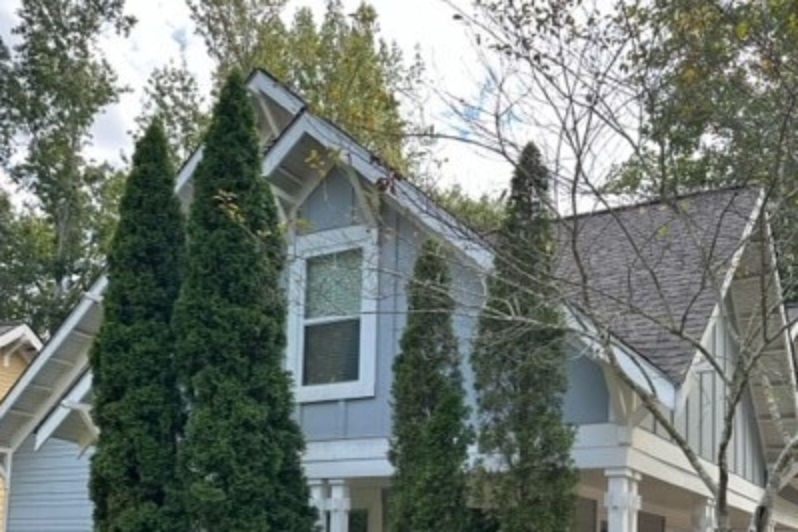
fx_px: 887
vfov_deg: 31.8
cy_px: 476
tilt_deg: +5.0
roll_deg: -2.2
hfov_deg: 48.4
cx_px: 430
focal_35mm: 40
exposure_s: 1/785
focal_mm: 6.86
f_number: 1.78
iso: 80
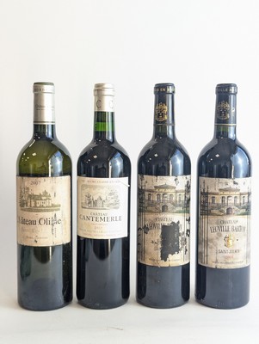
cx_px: 130
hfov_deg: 30.3
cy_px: 172
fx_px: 478
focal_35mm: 48
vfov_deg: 39.6
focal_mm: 6.81
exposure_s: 1/90
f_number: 1.85
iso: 98
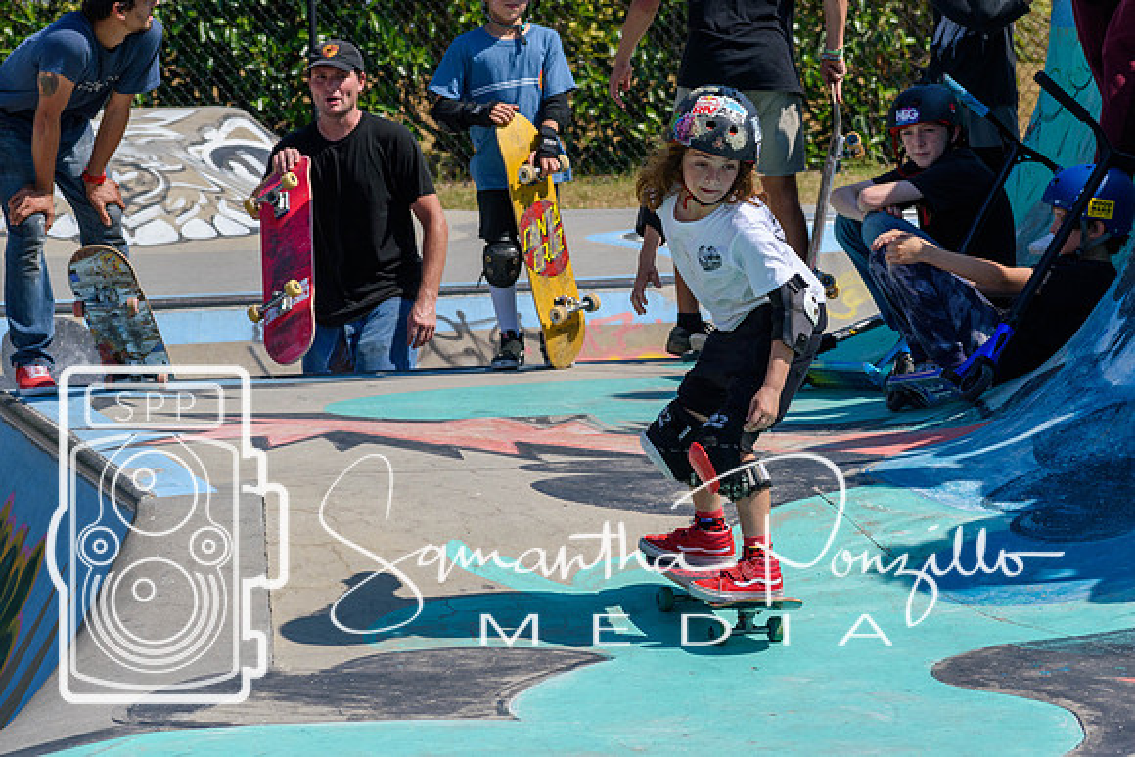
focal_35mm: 174
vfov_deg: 7.9
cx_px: 568
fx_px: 5487
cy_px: 378
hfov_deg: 11.8
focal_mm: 116
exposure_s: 1/1000
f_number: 8
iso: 200
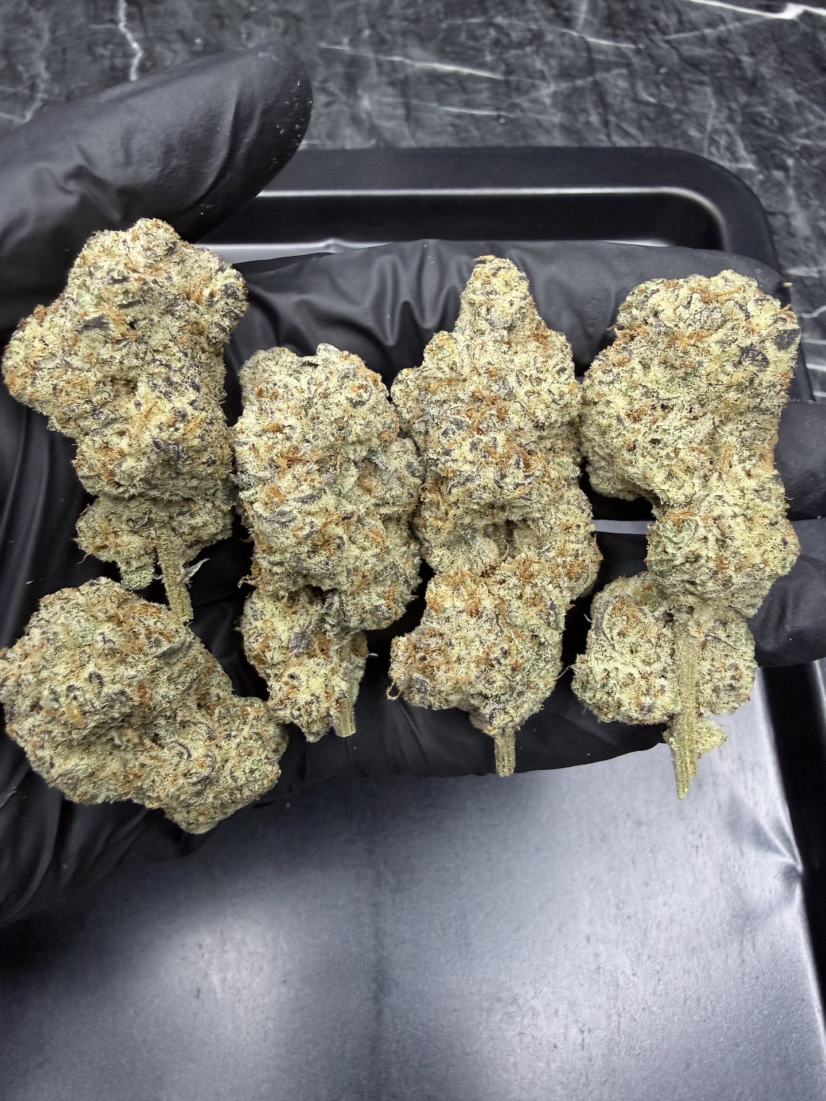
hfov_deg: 56.8
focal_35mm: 24
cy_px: 550
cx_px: 413
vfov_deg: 71.6
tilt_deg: -64.8
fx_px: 764
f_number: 2.2
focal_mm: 2.22
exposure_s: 1/70
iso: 250
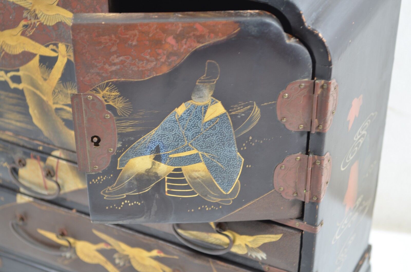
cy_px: 136
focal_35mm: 82
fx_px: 940
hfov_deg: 24.7
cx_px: 206
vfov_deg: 16.5
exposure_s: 1/10
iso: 100
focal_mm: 55
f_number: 5.6
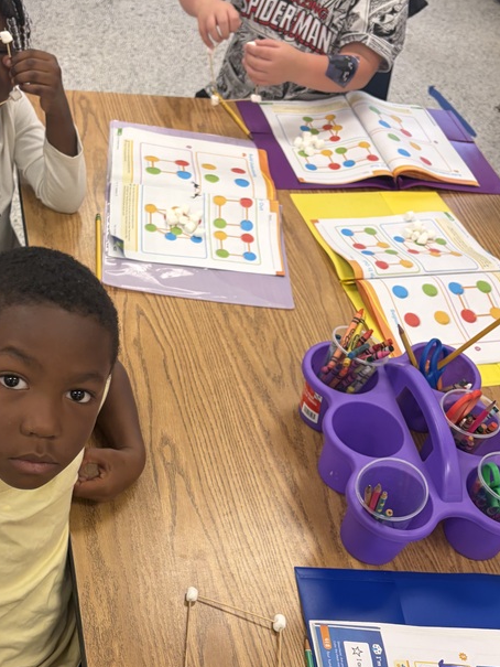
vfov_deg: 42.6
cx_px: 166
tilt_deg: -46.2
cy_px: 417
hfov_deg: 32.6
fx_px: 847
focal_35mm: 44
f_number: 1.6
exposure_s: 1/120
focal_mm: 5.96
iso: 100
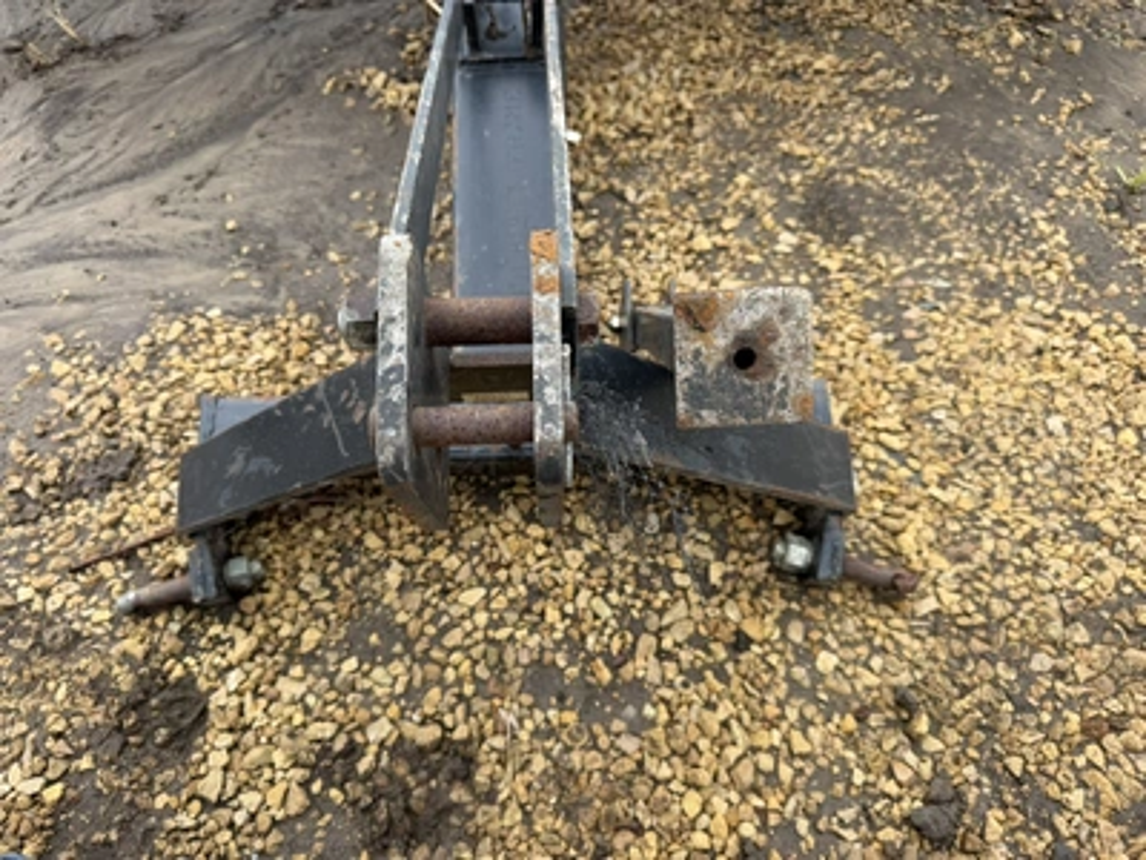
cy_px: 430
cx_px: 573
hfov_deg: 71.6
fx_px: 795
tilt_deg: -57.4
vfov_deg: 56.8
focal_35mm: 24
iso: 80
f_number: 1.78
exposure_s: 1/283
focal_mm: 6.76
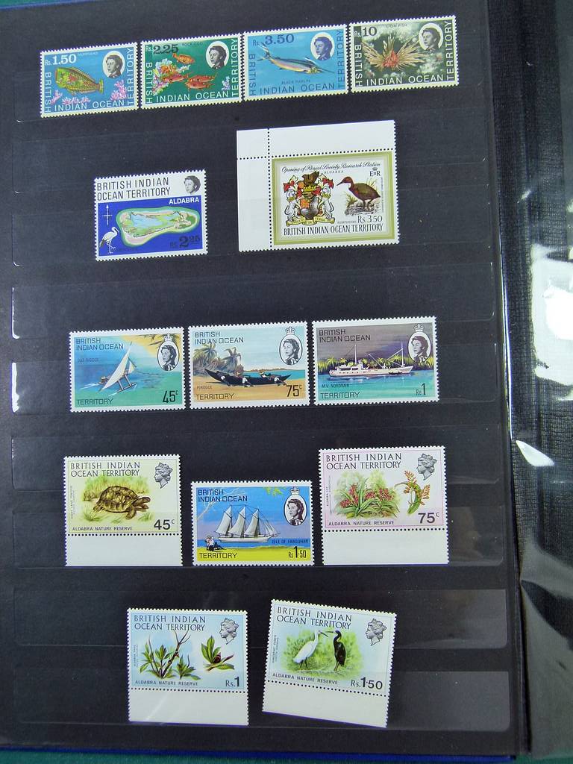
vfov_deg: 50.1
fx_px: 817
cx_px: 286
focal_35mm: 37
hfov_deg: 38.7
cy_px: 382
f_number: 3.1
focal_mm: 6.7
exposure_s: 1/80
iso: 160
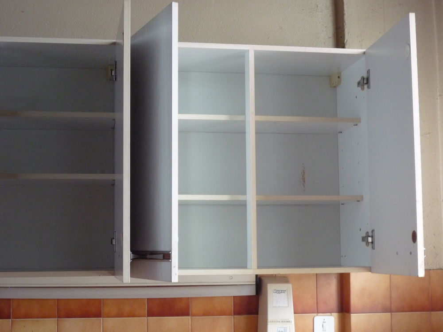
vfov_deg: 23.7
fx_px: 793
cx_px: 222
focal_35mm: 62
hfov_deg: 31.2
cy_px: 166
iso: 400
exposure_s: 1/13
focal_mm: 10.9
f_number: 5.2
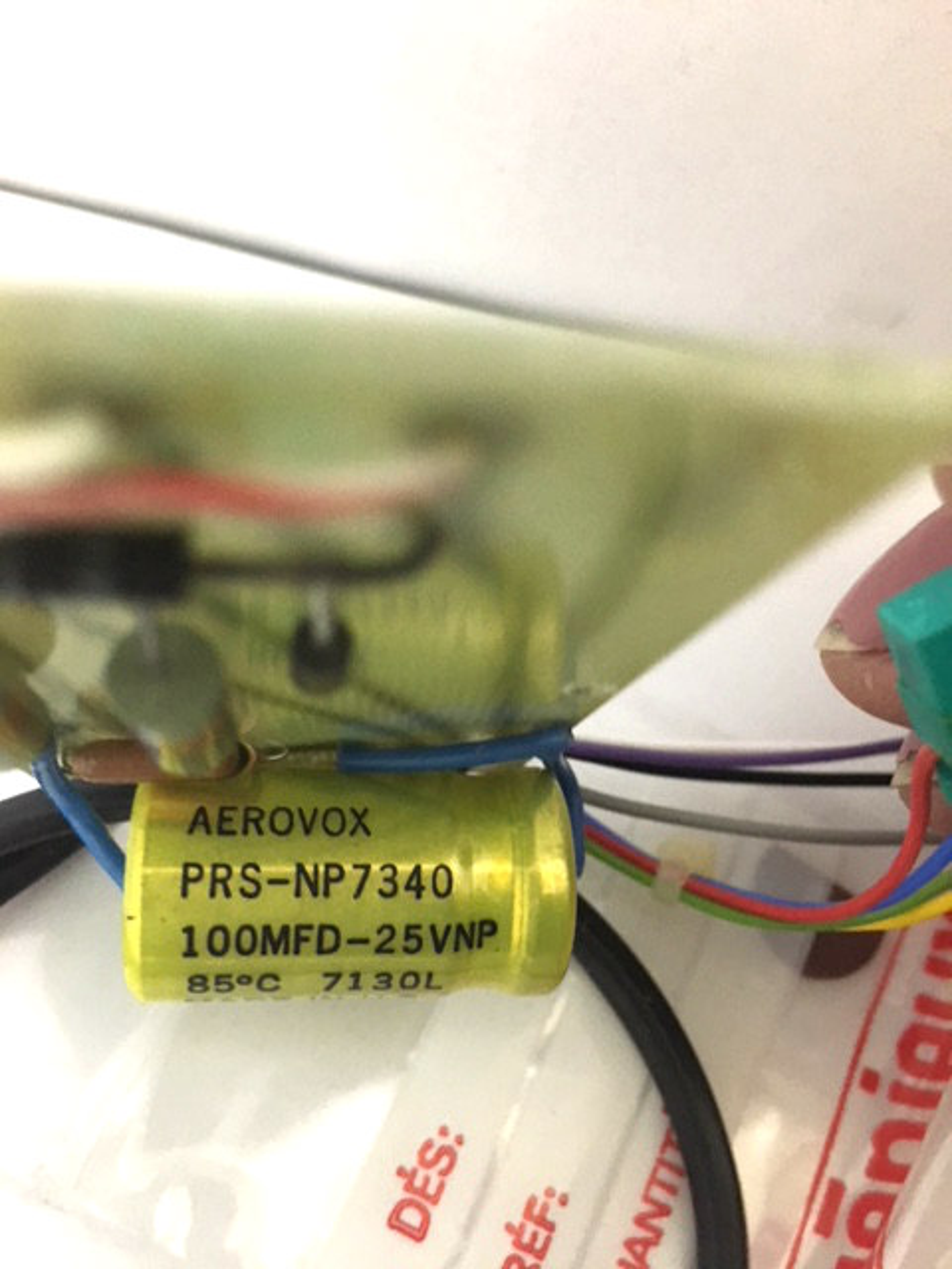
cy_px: 634
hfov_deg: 48.2
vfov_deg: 61.7
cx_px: 476
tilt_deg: -67.4
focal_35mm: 29
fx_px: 1063
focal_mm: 4.15
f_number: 2.2
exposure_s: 1/30
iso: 200
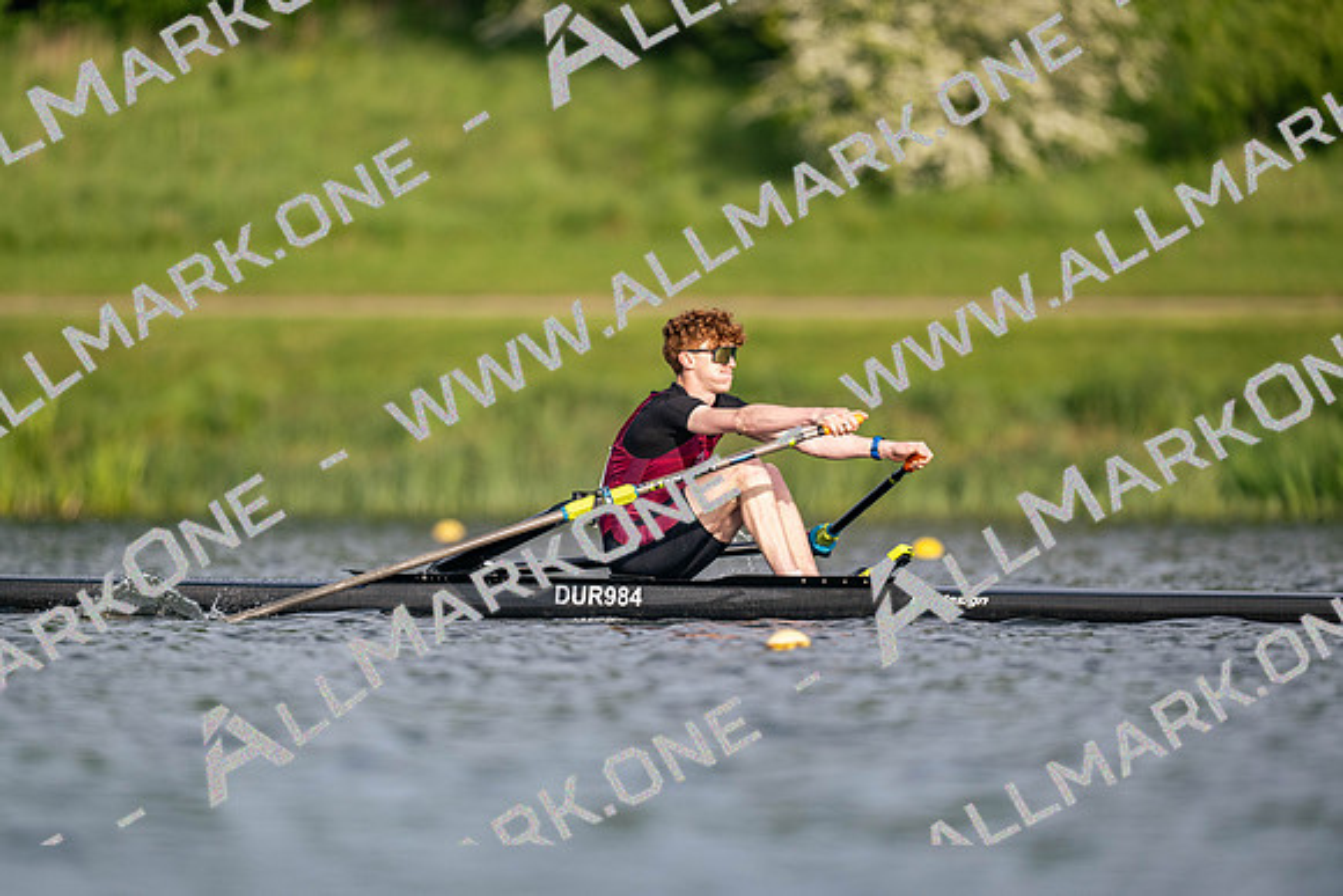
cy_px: 448
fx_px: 22388
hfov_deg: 3.4
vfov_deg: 2.3
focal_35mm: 600
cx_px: 672
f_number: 4
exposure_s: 1/2500
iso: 360
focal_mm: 600
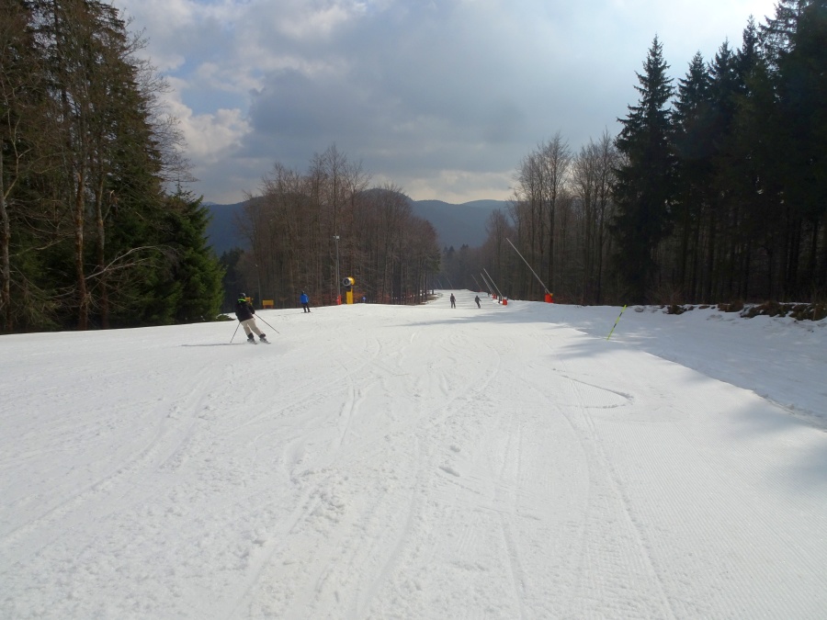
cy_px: 310
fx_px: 573
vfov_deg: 56.8
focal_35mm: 24
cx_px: 414
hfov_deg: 71.6
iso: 80
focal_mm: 4.1
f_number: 3.5
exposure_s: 1/2000
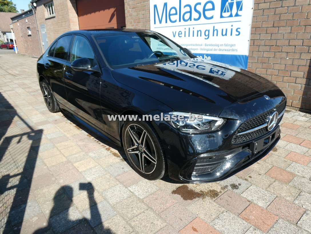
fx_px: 216
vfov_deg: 56.8
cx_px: 156
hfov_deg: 71.6
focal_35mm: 24
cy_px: 117
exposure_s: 1/500
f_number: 3.3
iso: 80
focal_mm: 4.3
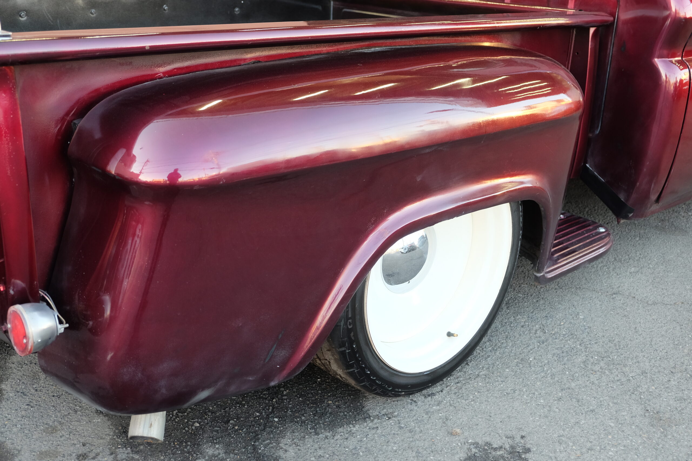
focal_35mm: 40
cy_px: 230
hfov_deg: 48.5
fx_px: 769
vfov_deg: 33.4
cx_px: 346
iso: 400
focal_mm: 26.5
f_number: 3.2
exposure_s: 1/58
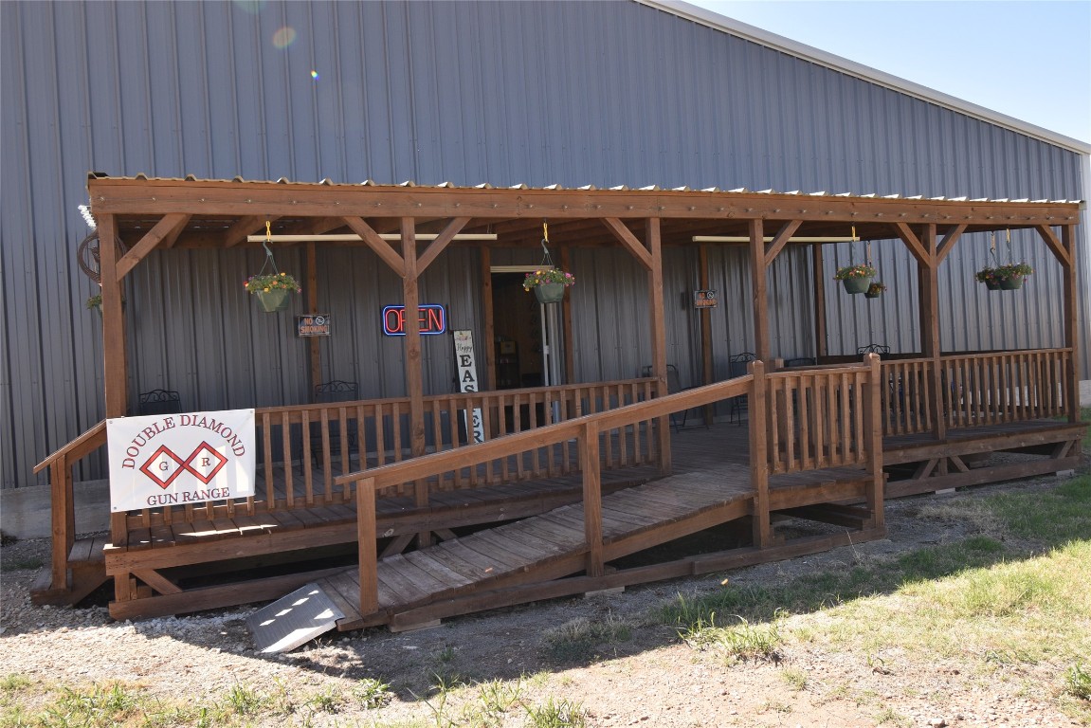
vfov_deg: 43.6
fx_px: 909
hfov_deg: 61.9
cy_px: 364
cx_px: 546
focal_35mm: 30
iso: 320
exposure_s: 1/250
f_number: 8
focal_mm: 20
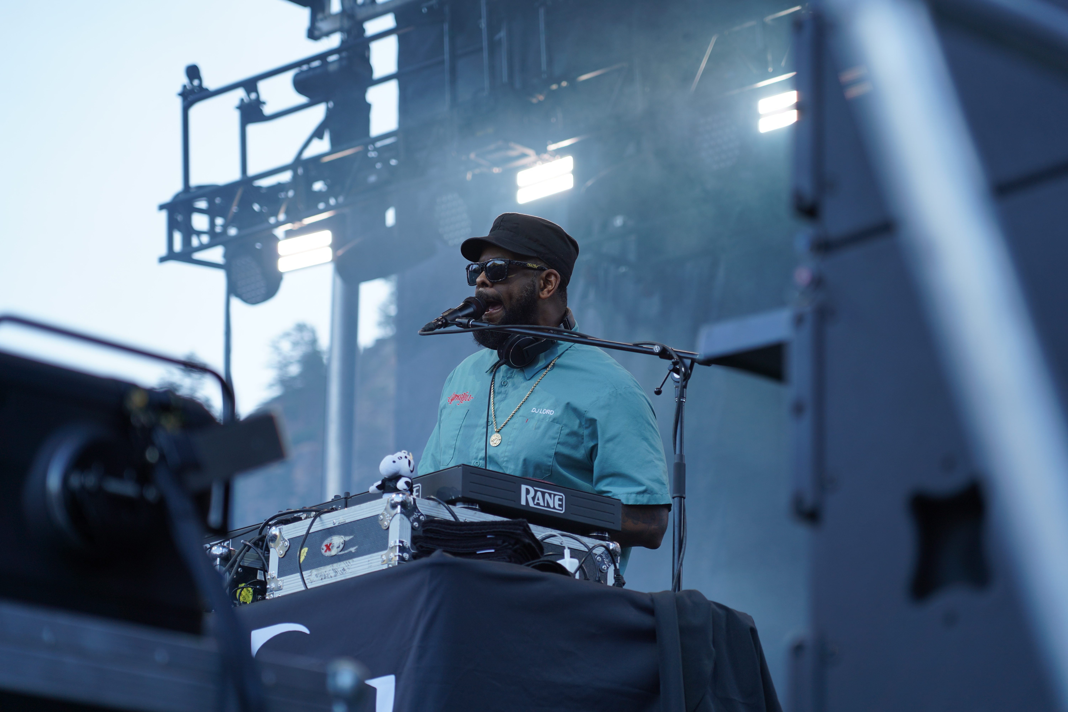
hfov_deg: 19.5
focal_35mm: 105
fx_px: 3115
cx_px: 534
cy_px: 356
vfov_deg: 13.0
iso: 125
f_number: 4
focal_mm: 105
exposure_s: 1/125
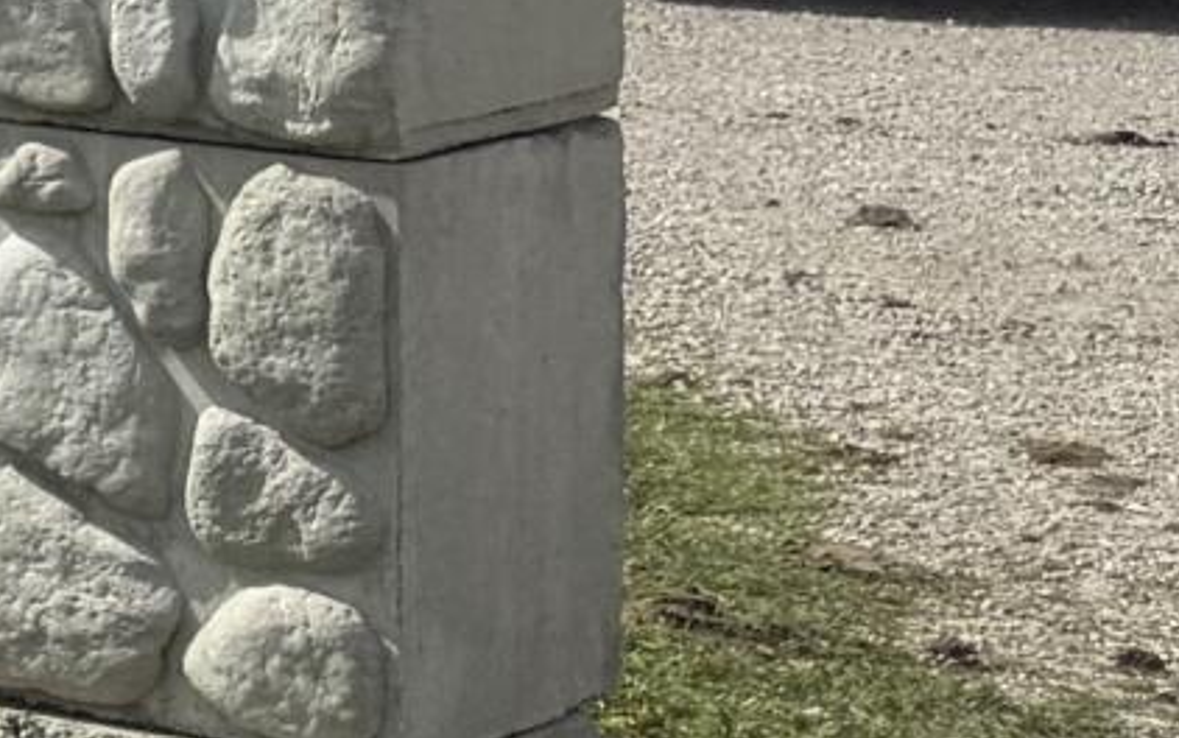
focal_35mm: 181
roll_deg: +1.7
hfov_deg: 9.1
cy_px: -540
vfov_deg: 7.1
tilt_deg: -1.0
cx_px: -2450
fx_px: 5817
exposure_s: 1/6711
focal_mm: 6.76
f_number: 1.78
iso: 80
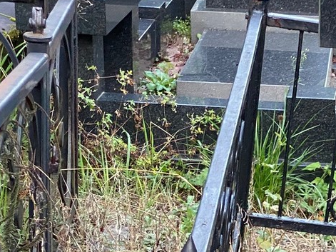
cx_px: 447
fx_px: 1543
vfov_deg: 9.2
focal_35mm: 159
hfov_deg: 12.0
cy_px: 333
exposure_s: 1/77
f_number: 2
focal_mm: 6
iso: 160
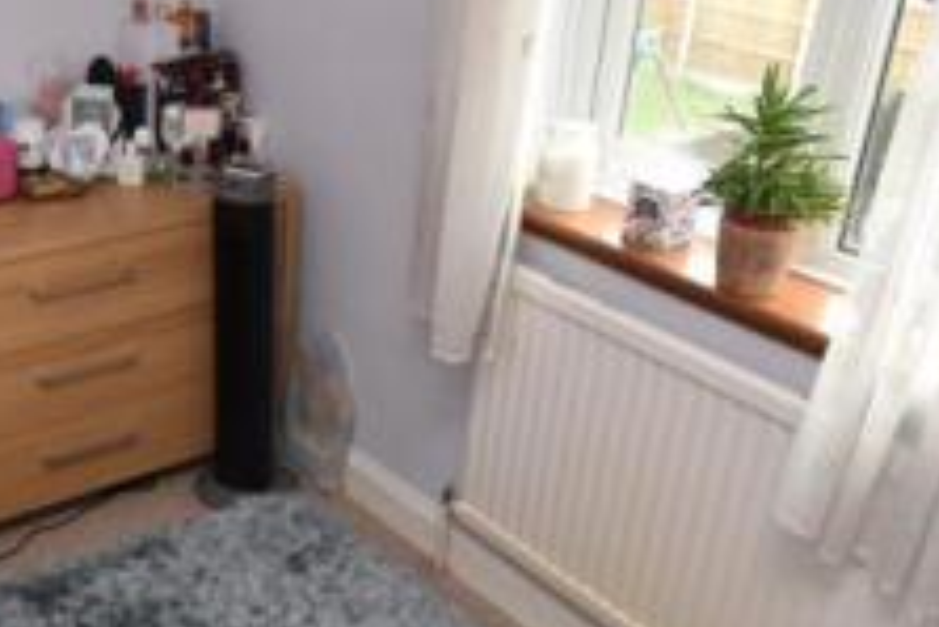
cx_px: 251
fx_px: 1148
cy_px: 377
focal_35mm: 44
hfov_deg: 43.3
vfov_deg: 30.5
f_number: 5
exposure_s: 1/200
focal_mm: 10
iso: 560
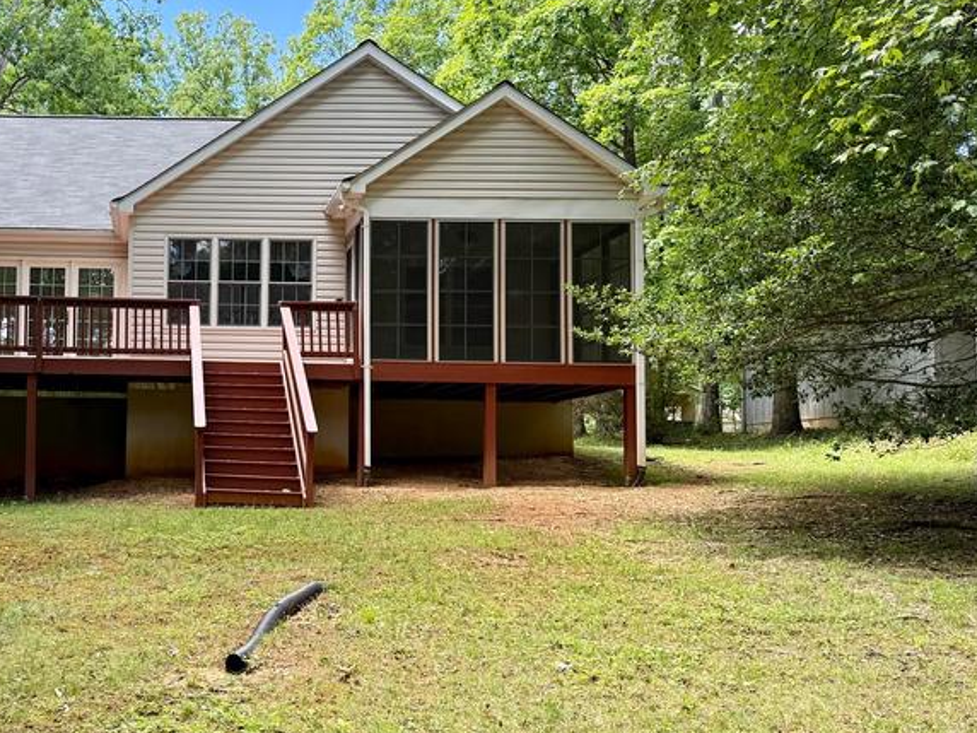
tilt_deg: +5.3
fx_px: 1214
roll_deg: -0.9
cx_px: 137
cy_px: 383
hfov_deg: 41.1
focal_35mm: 43
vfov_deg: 33.6
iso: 100
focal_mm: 6.76
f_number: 1.78
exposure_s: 1/481
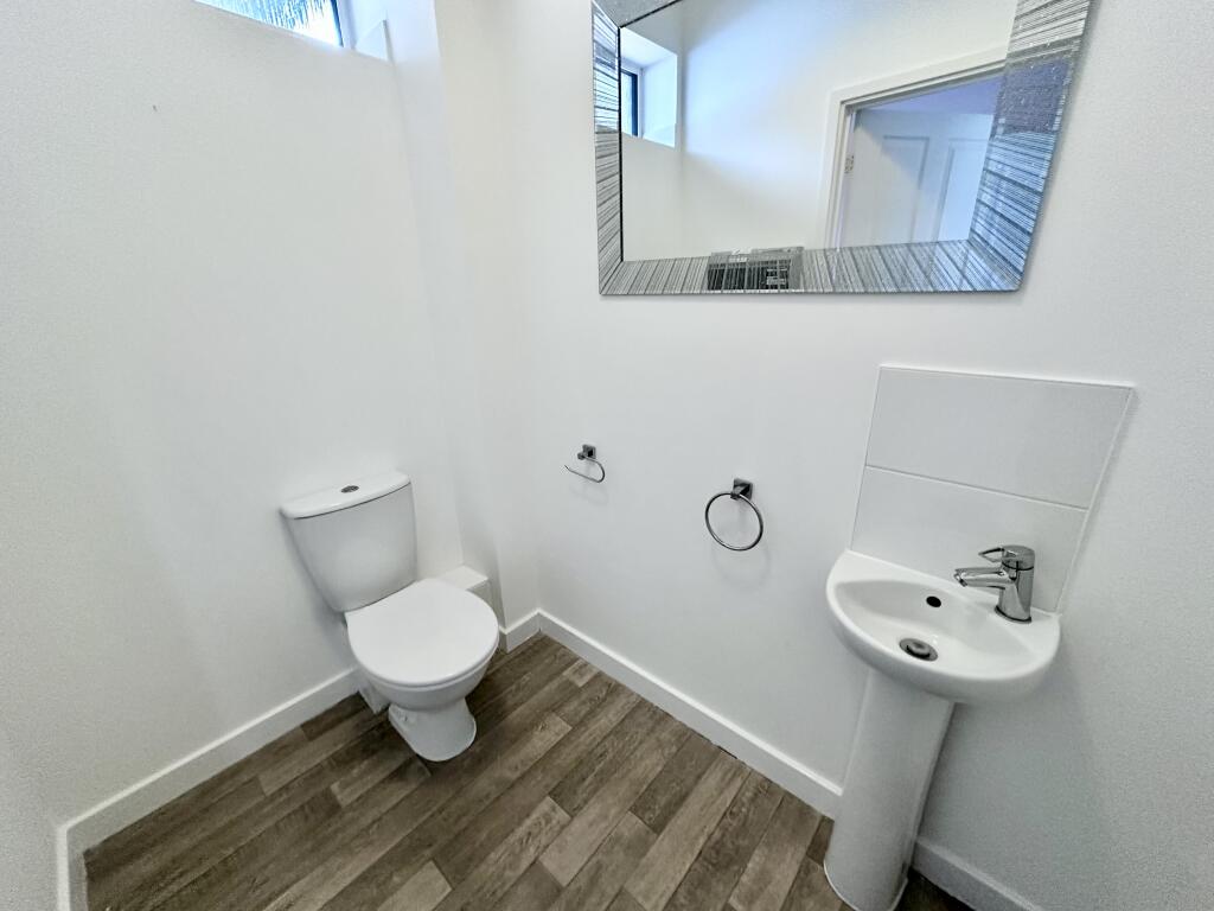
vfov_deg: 85.7
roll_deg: +1.5
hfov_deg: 102.1
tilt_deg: -19.4
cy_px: 456
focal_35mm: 14
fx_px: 491
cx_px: 607
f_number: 2.2
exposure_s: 1/50
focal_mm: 2.22
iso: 500
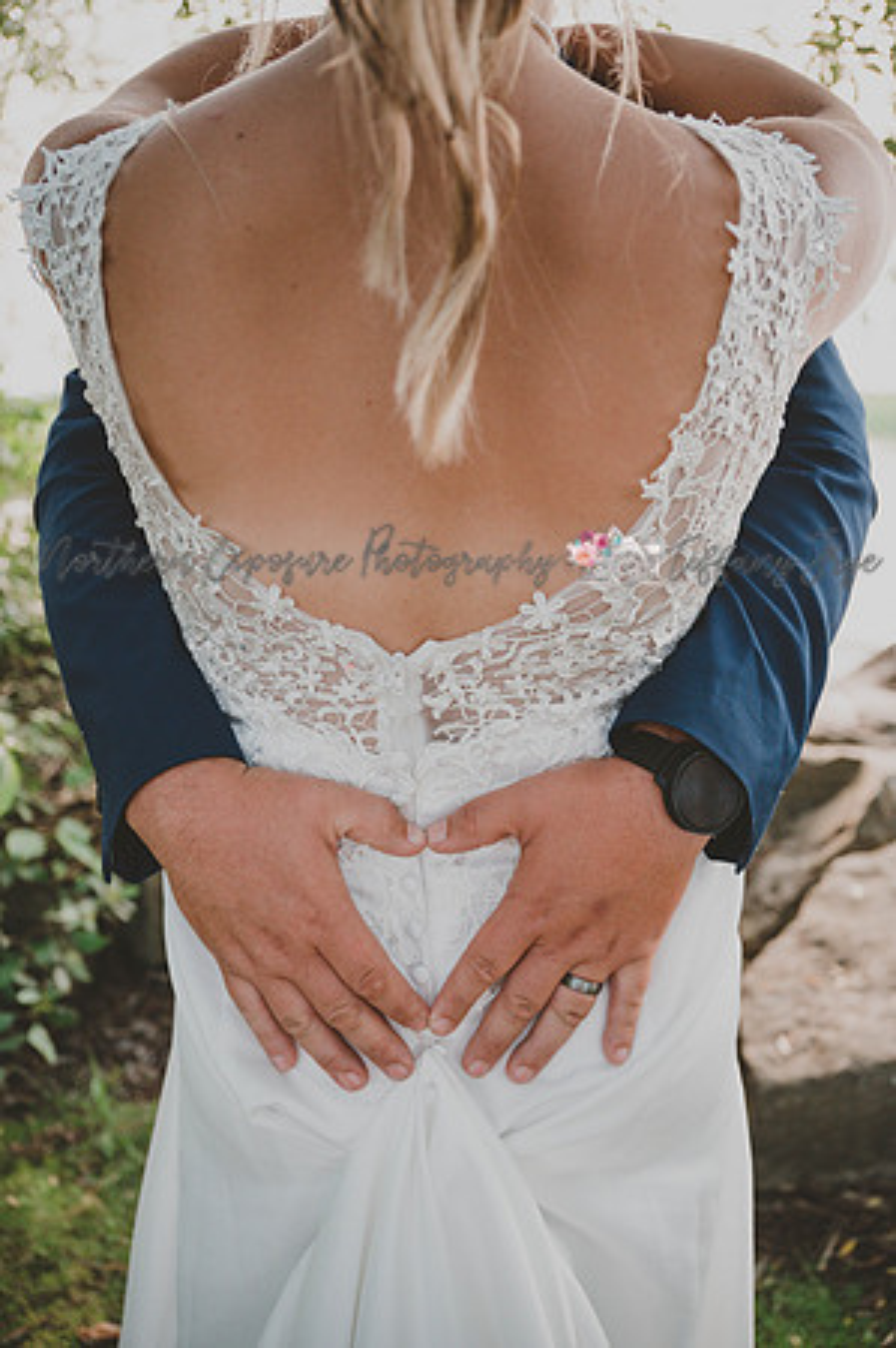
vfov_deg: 73.8
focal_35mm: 24
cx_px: 448
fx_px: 898
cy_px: 674
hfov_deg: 53.0
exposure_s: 1/125
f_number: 2.8
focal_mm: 24
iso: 1600
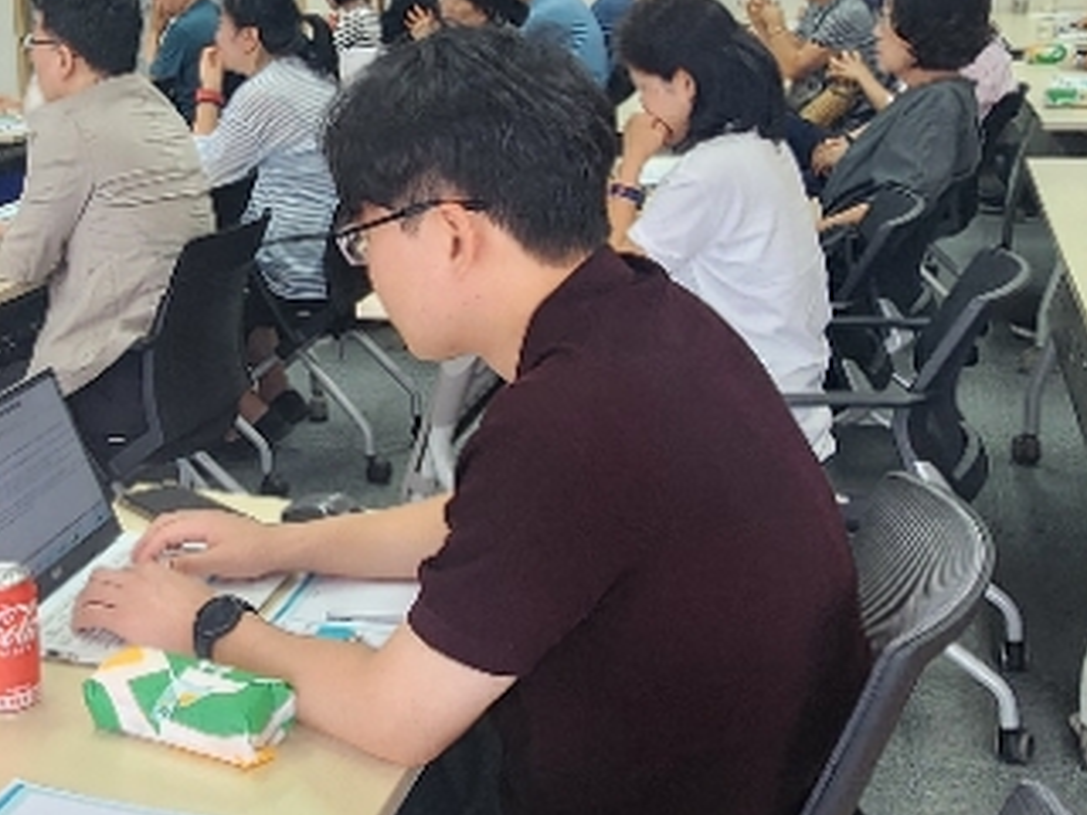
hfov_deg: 35.6
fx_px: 1633
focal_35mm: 52
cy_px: 285
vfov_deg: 27.9
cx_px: 214
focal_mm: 2.2
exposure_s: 1/60
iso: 125
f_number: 2.2
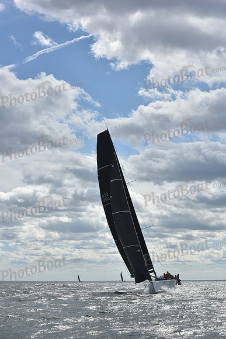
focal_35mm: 70
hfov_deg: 19.5
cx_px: 113
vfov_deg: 28.8
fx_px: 659
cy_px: 170
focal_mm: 70
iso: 320
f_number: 11
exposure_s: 1/1000
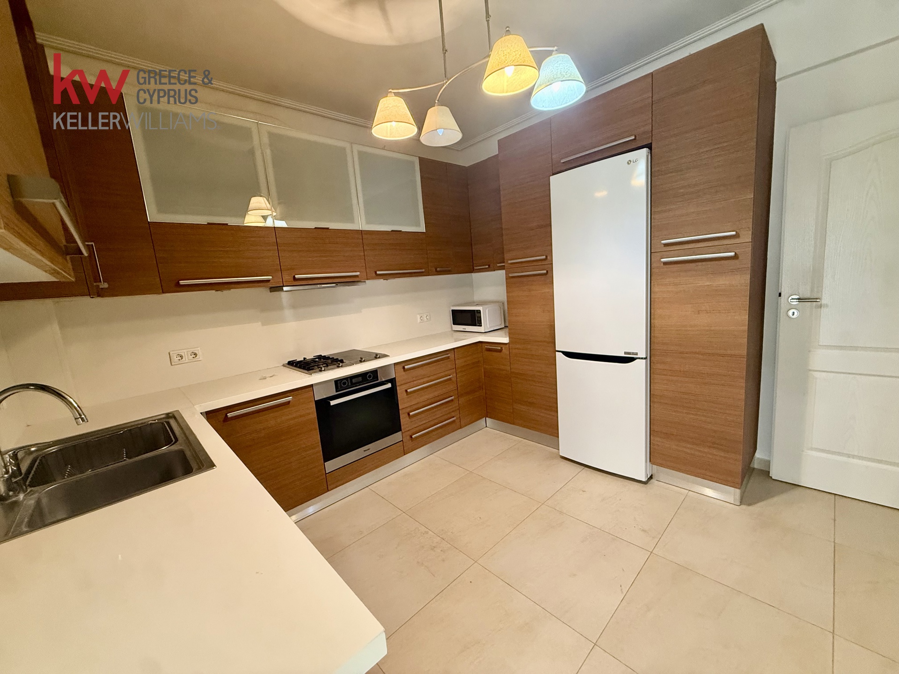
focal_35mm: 14
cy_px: 337
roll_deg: +5.1
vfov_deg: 85.7
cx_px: 450
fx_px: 364
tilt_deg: -8.2
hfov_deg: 102.1
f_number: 2.2
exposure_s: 1/50
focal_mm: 2.22
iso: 320
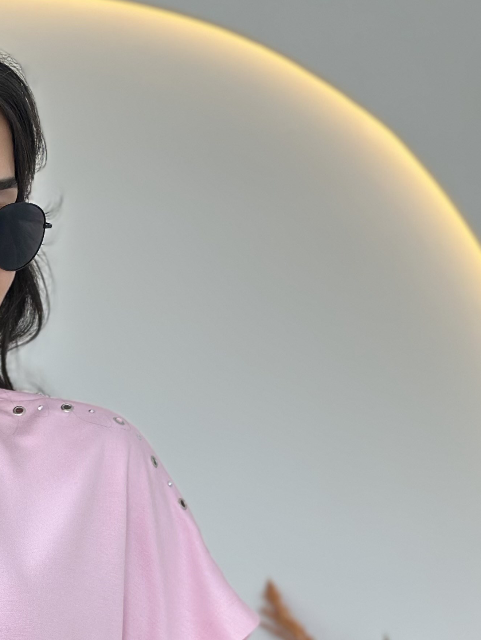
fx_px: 2037
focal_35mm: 110
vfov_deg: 17.6
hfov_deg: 13.2
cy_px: 576
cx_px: -51
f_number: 1.78
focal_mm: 6.86
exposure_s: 1/100
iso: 64
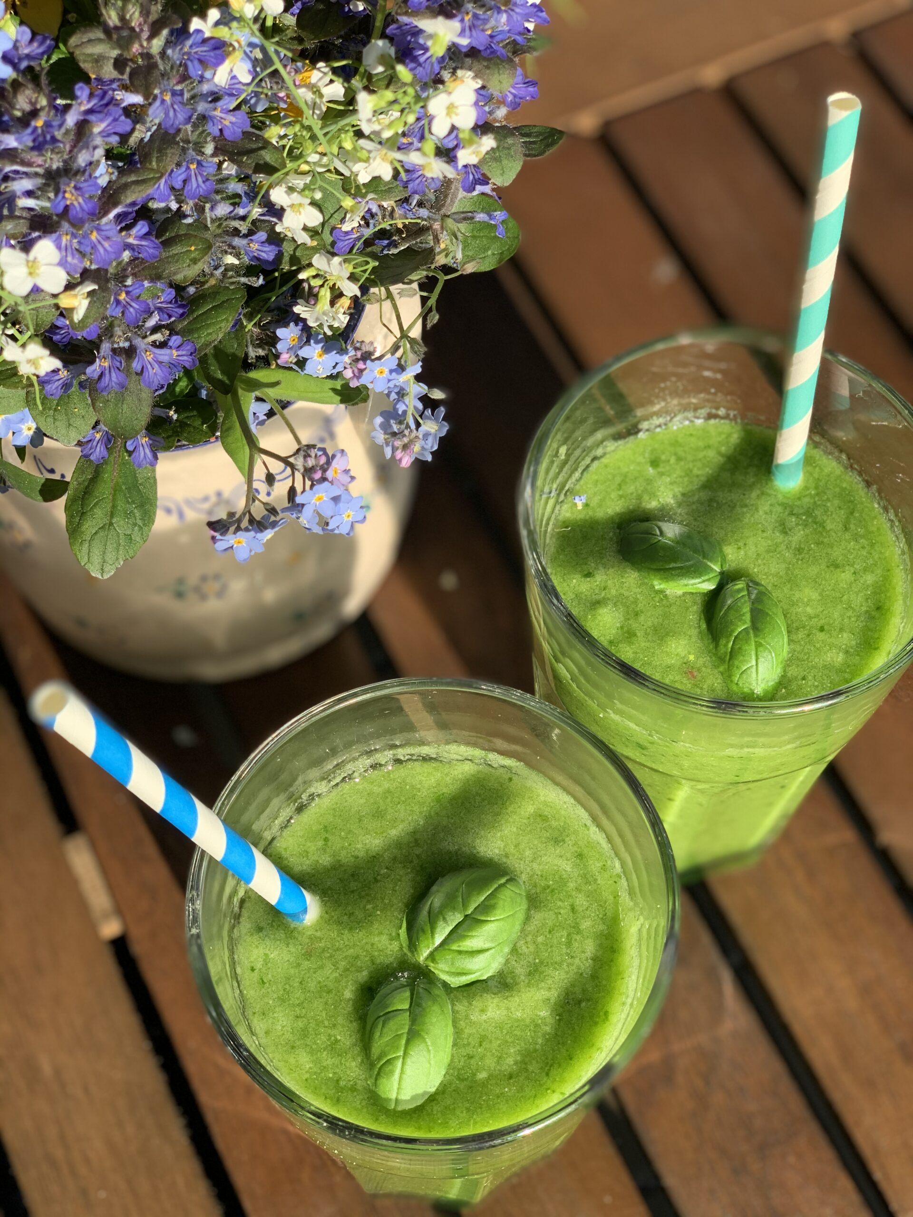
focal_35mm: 52
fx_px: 1829
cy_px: 608
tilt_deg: -63.5
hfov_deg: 28.0
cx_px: 456
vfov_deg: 36.8
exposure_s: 1/400
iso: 16
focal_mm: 6
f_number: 2.4
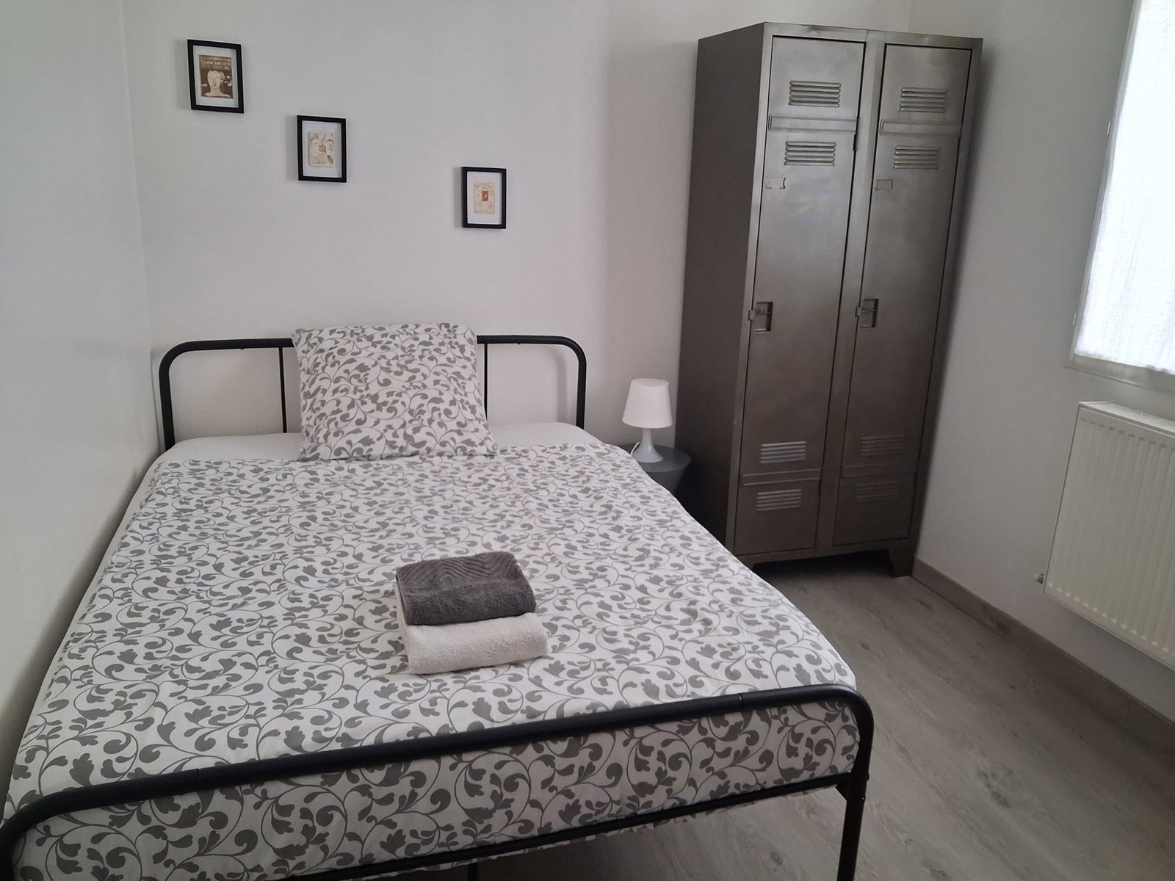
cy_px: 440
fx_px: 916
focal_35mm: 27
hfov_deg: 65.3
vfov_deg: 51.4
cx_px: 588
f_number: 1.8
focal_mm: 4
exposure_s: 1/50
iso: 640
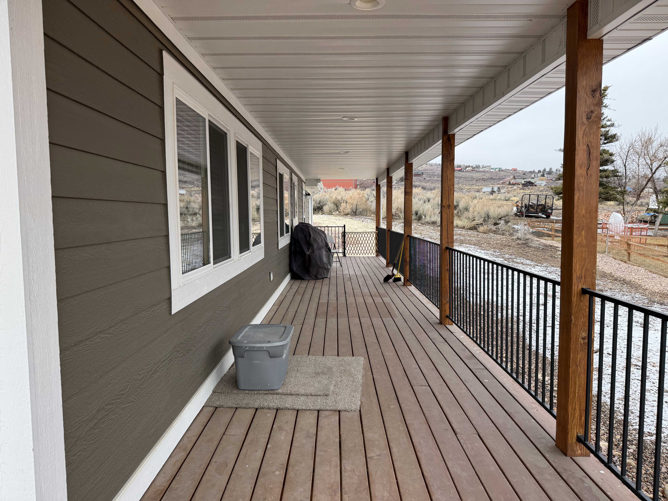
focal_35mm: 24
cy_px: 250
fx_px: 463
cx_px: 334
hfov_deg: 71.6
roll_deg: +0.0
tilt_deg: -3.8
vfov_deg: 56.8
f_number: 1.78
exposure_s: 1/1271
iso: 100
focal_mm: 6.76
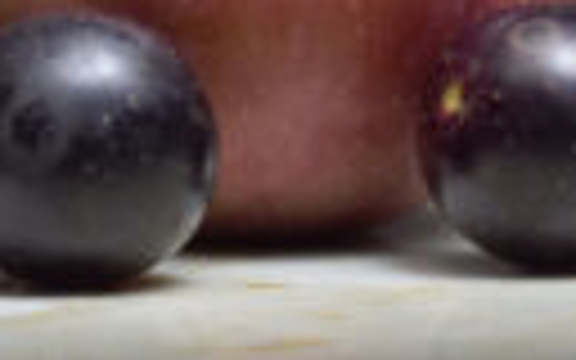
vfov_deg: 1.2
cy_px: -310
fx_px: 16828
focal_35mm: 1072
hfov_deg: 2.0
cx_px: -108
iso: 400
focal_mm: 200
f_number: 36
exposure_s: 75
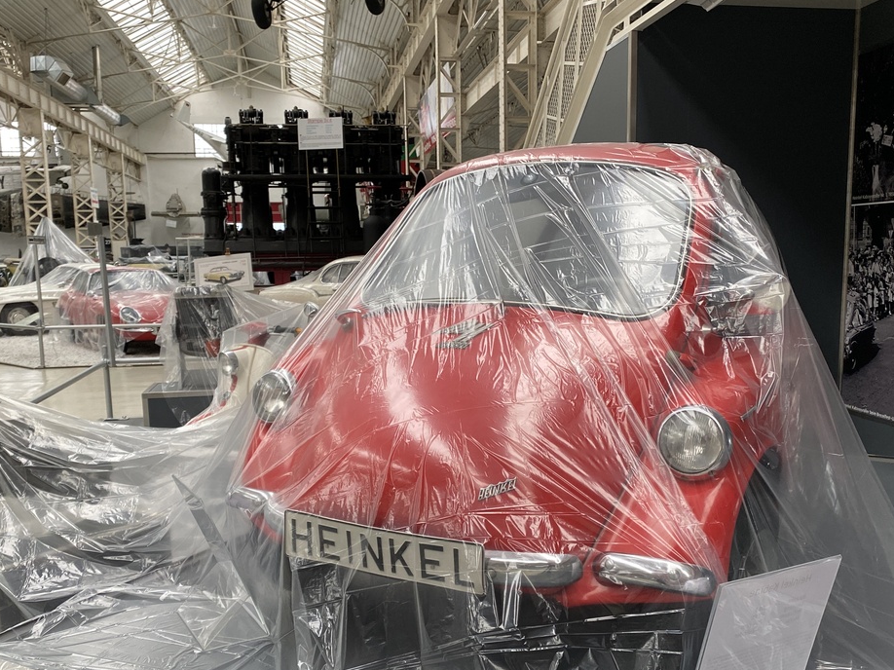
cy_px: 391
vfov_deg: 41.6
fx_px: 878
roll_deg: +0.7
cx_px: 455
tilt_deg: -9.2
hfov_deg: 54.0
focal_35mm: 34
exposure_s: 1/60
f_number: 1.8
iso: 125
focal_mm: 4.25
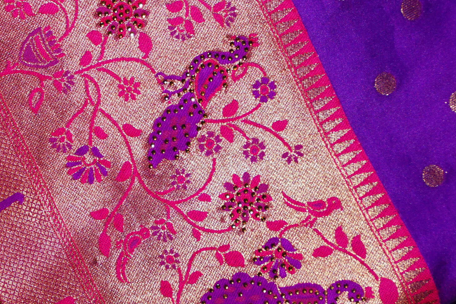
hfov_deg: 11.2
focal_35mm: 183
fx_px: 2318
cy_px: 189
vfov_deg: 7.5
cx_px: 177
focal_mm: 70
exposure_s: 1/200
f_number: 2.8
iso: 250
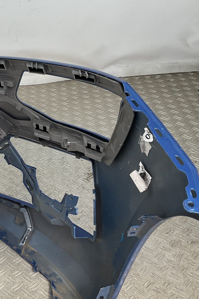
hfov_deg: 24.6
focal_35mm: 52
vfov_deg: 38.1
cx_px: -9
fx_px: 431
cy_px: 173
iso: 16
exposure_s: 1/145
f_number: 1.8
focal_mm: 3
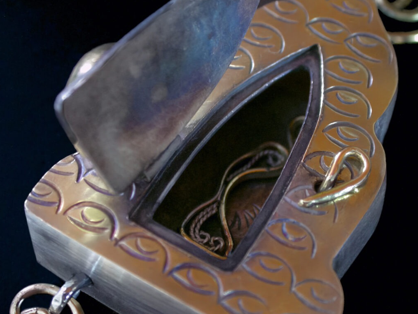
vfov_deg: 13.7
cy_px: 157
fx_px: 1304
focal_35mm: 108
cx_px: 209
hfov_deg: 18.2
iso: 400
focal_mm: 22.2
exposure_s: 1
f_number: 4.1
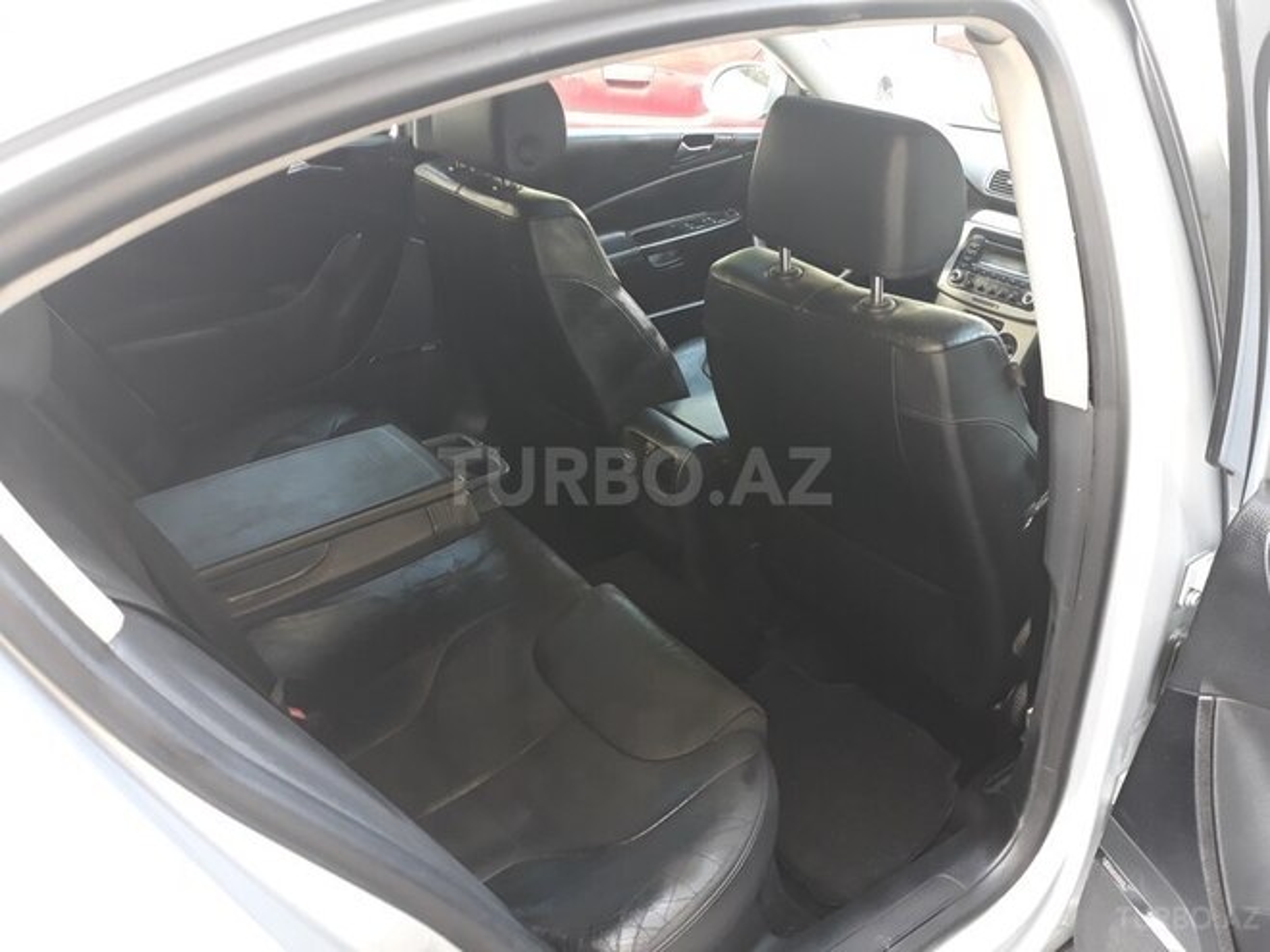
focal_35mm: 27
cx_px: 635
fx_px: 991
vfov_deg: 51.4
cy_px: 476
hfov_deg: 65.3
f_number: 1.7
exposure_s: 1/50
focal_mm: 3.71
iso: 100
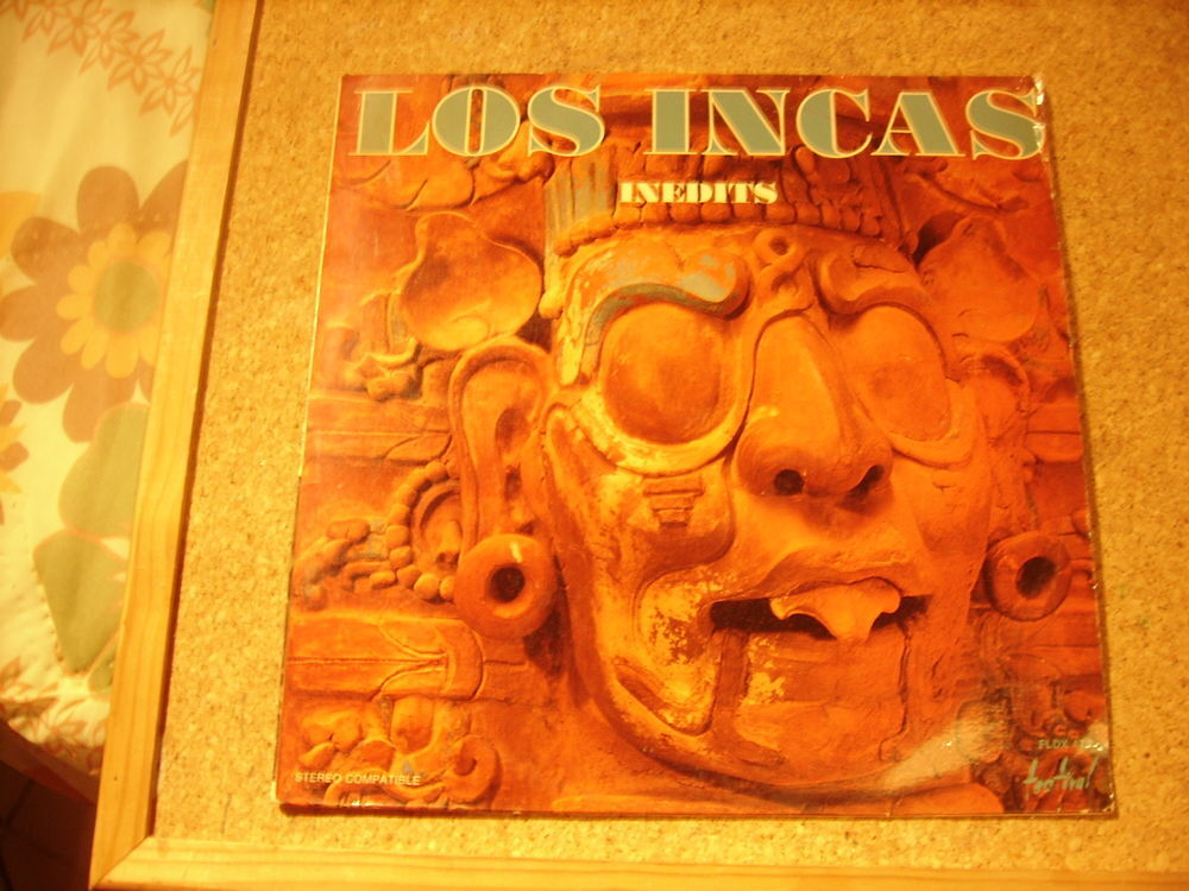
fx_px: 1202
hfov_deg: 52.6
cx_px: 594
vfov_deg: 40.7
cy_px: 446
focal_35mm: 35
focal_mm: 5.95
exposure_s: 1/4
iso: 100
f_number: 2.8
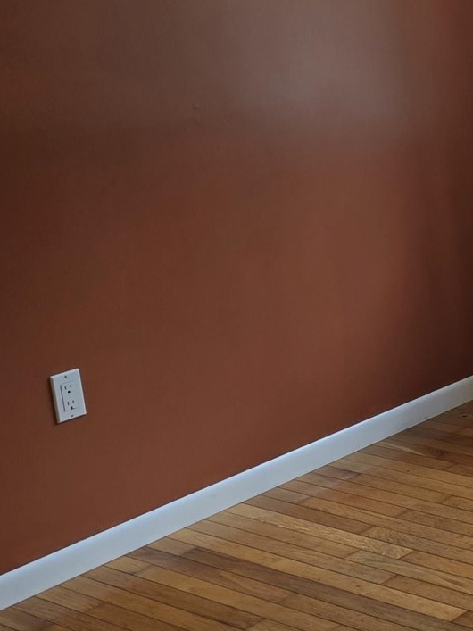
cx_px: 760
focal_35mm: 75
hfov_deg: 17.2
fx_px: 1367
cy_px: 254
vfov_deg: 25.9
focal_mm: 6.3
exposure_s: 1/120
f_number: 1.7
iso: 32
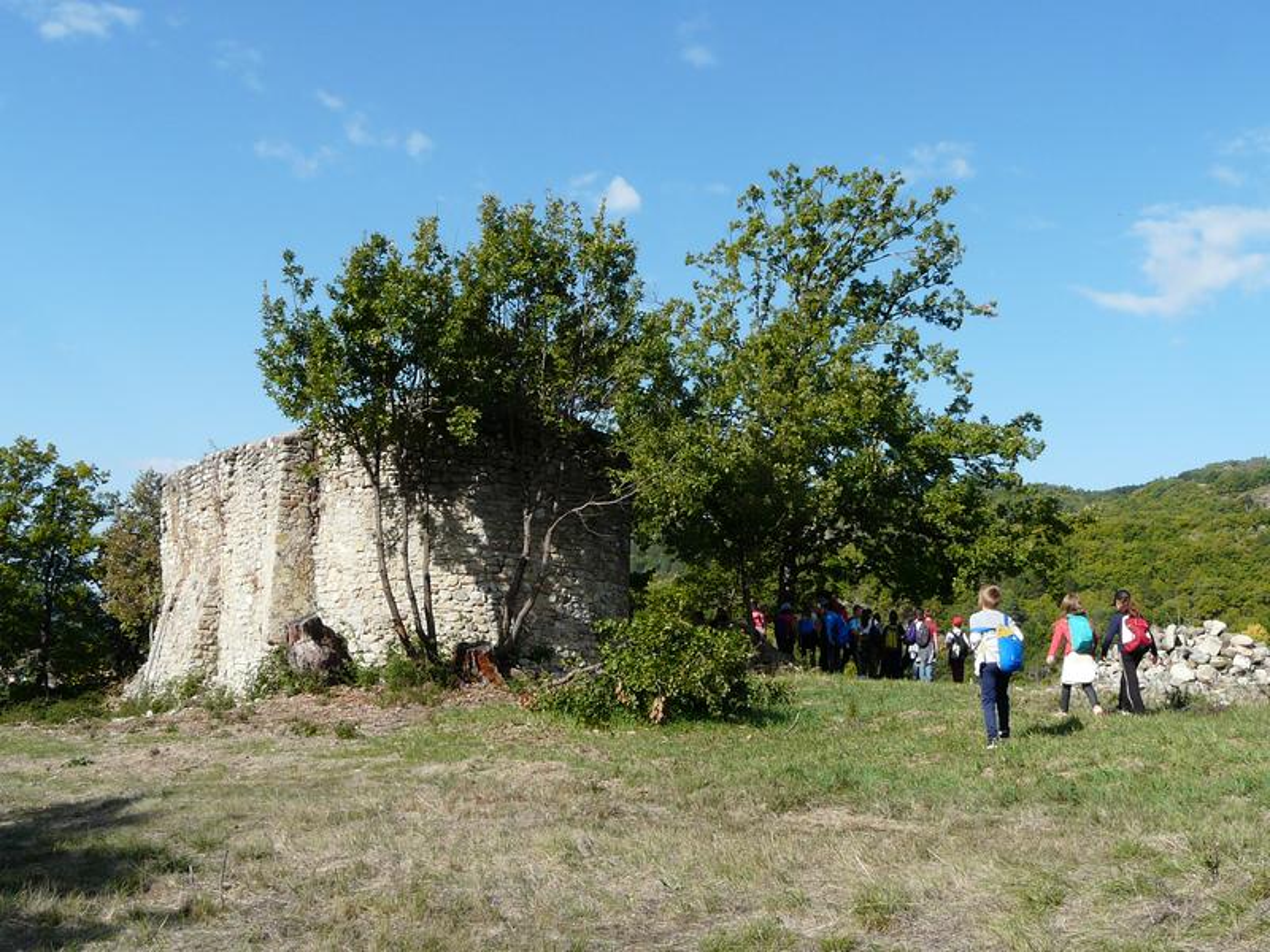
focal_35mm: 38
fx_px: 1394
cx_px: 635
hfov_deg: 49.0
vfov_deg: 37.7
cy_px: 476
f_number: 5.6
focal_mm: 4.9
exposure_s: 1/320
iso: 100
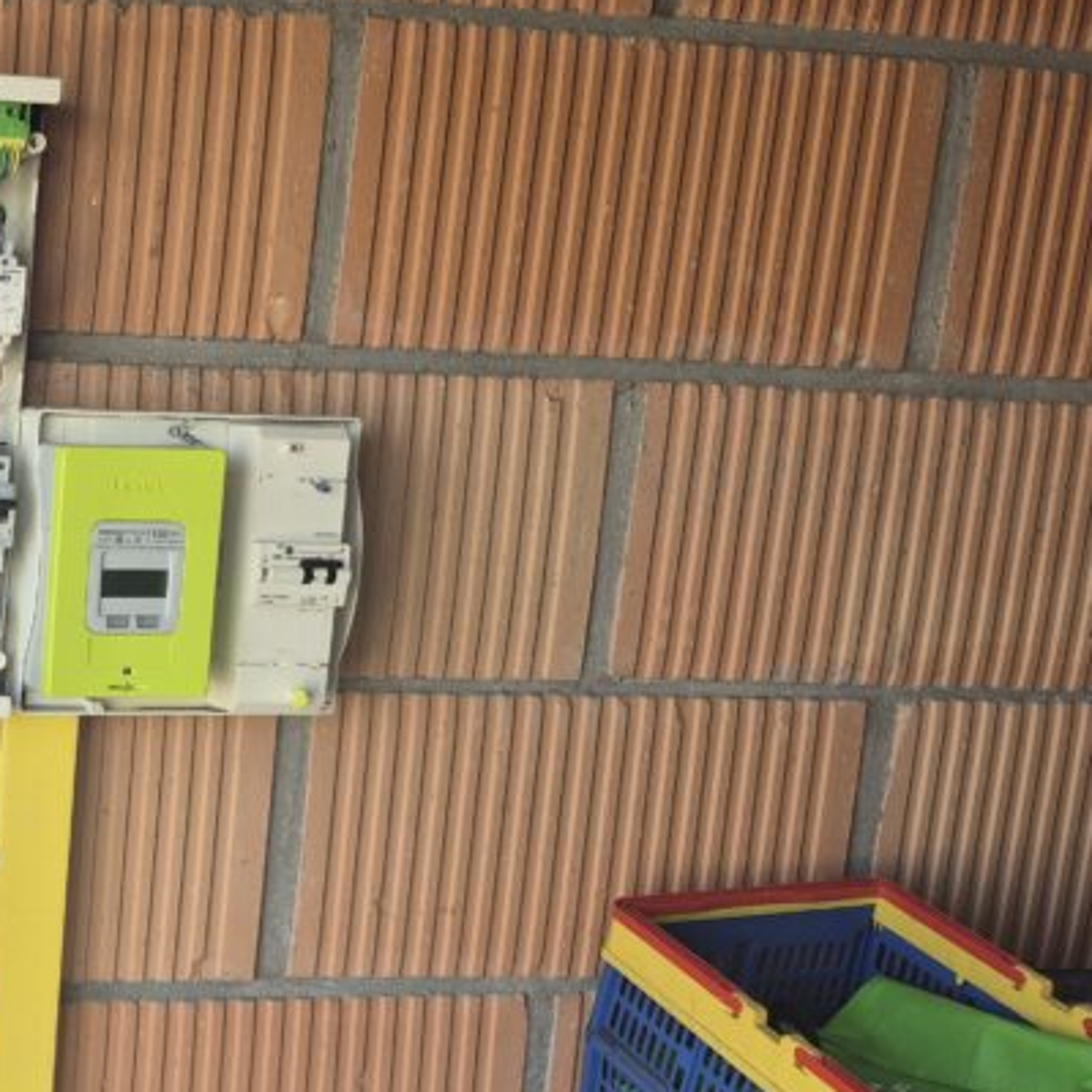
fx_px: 1856
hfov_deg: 28.2
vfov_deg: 32.6
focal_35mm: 52
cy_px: 707
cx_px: -251
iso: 25
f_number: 1.8
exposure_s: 1/190
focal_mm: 5.4
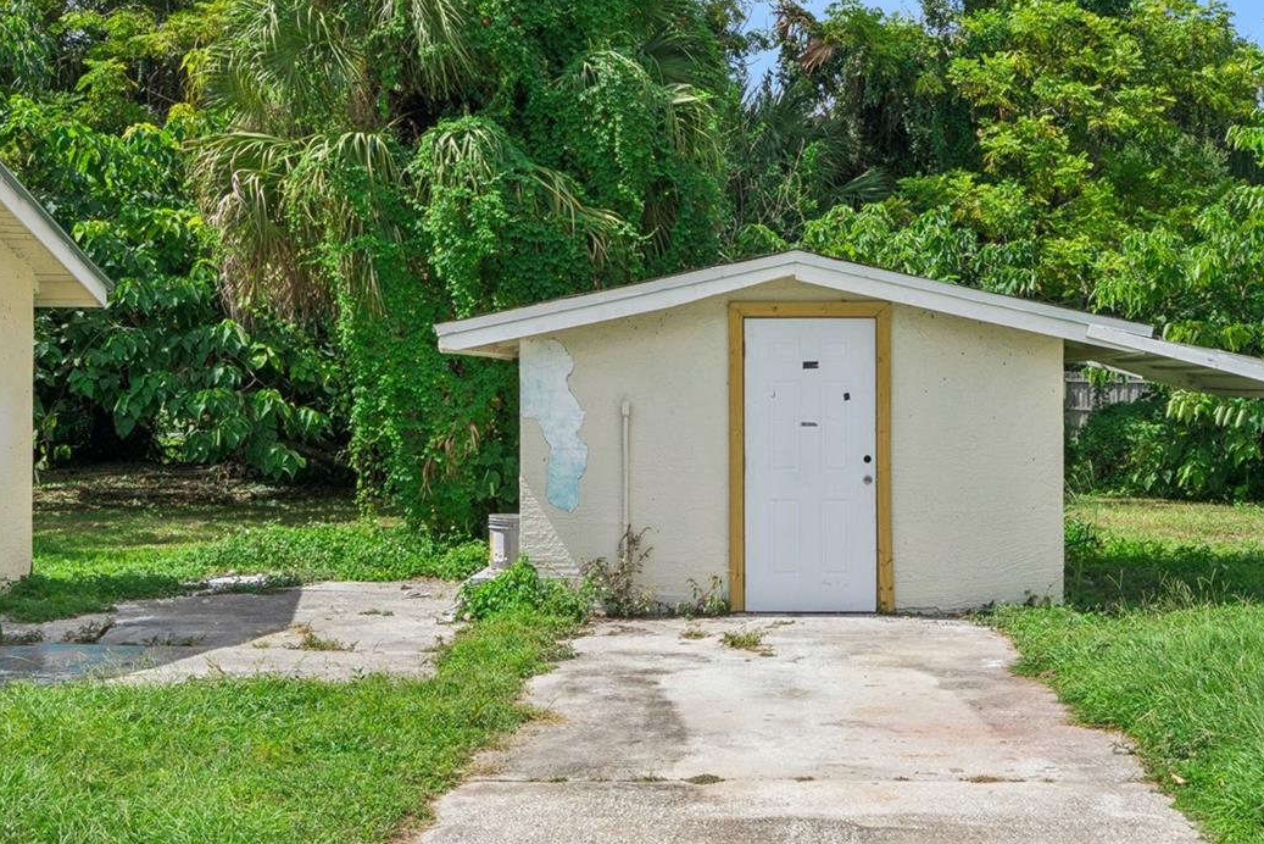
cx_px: 783
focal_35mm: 54
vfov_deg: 25.1
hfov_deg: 36.7
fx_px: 1896
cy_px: 433
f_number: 16
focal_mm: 35
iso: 64
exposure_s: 1/50
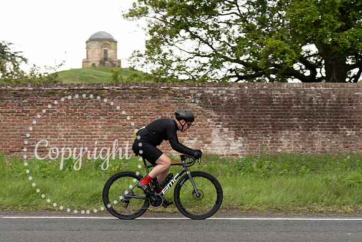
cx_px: 181
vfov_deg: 18.5
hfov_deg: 27.5
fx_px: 741
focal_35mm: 74
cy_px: 124
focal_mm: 70
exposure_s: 1/1000
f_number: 3.5
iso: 400
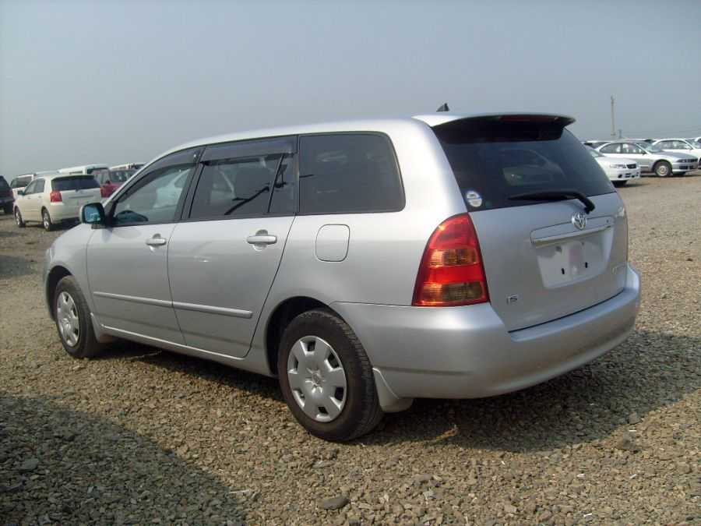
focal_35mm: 35
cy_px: 263
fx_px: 709
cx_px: 350
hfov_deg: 52.6
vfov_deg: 40.7
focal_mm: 5.8
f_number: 7.1
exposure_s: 1/350
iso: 80
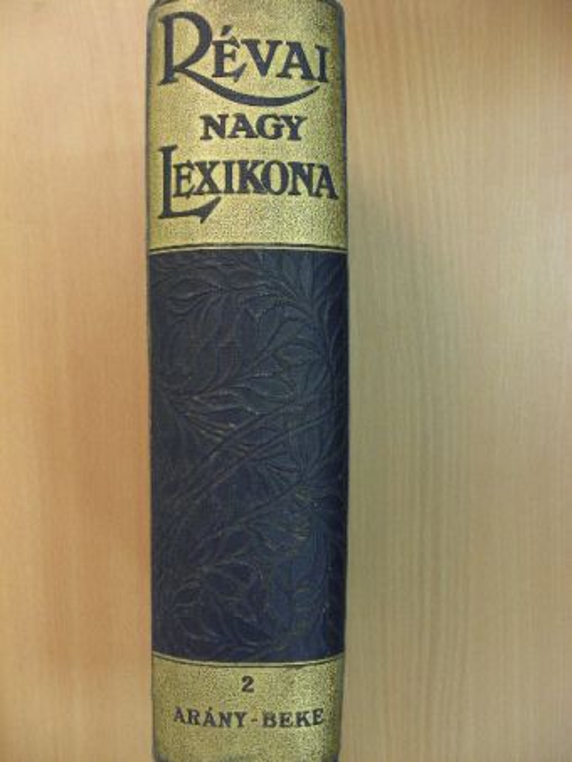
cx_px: 286
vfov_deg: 49.0
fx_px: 837
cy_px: 381
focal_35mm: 38
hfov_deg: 37.7
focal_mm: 6.3
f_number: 3.5
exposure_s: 1/20.2
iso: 200
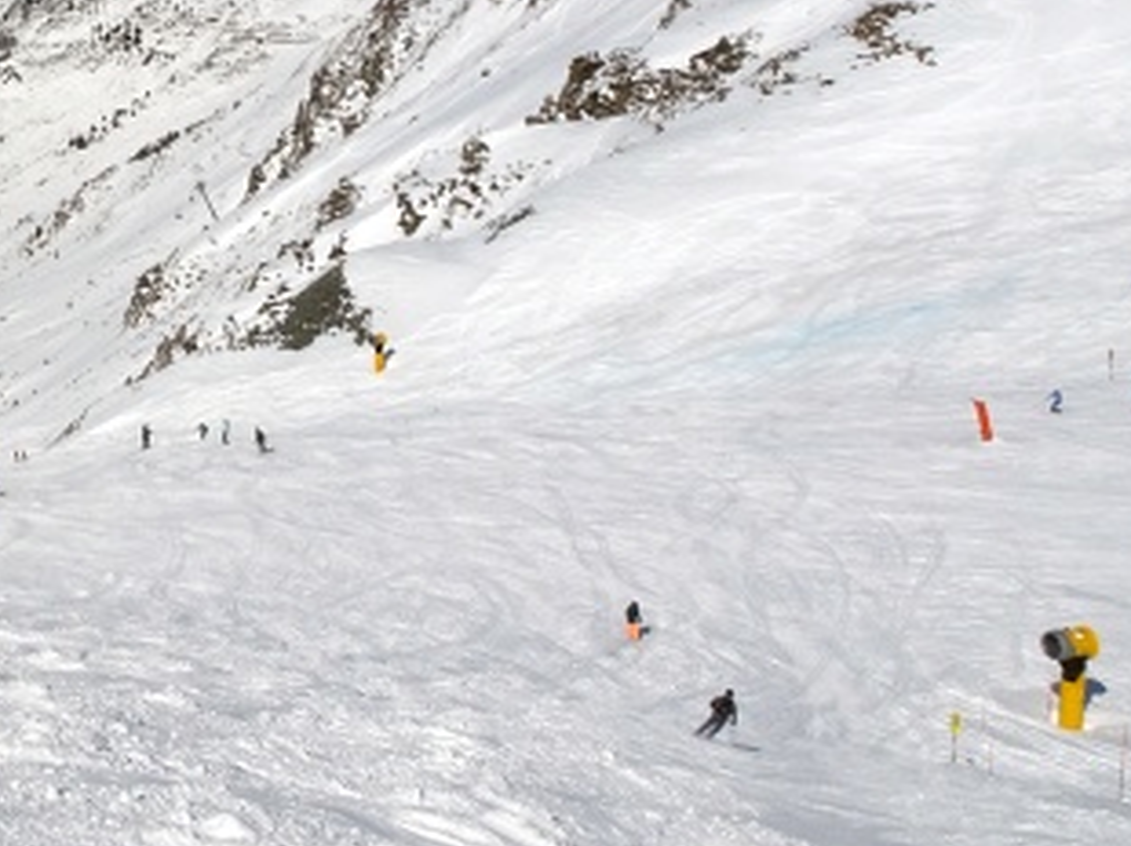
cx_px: -106
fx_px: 2024
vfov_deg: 23.3
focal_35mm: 62
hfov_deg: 28.4
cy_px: 171
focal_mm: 4.1
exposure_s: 1/2000
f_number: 5
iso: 80
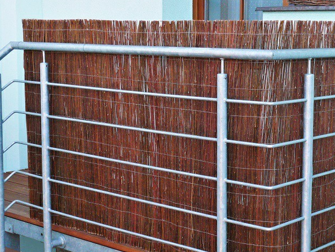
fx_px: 619
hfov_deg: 30.2
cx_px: 185
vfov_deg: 22.9
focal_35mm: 64
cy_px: 138
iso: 200
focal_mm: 10.5
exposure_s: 1/160
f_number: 4
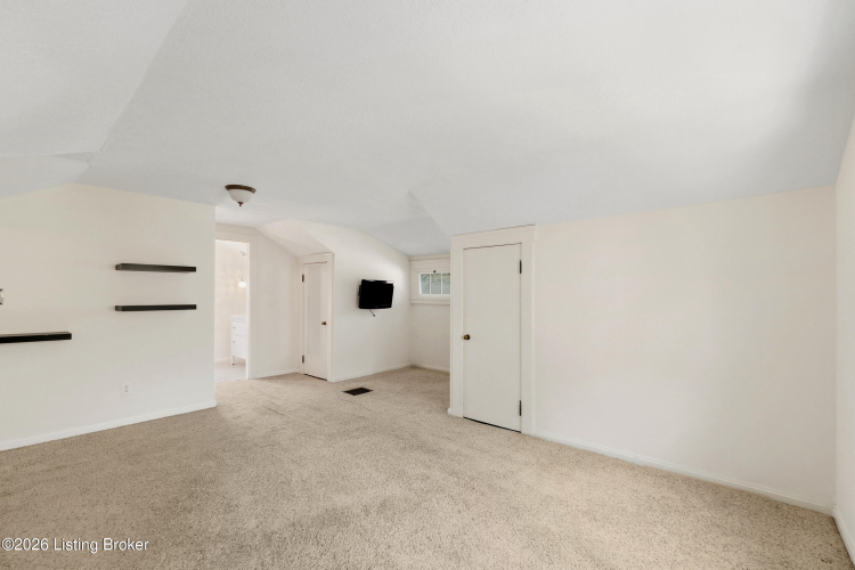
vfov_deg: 77.3
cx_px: 428
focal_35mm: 15
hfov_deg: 100.4
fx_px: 356
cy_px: 285
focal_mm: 10
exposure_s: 1/15
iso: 400
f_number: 8
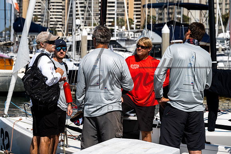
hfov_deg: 16.8
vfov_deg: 11.3
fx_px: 781
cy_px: 63
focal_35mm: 122
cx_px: 107
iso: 125
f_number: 6.3
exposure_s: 1/800
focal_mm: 103
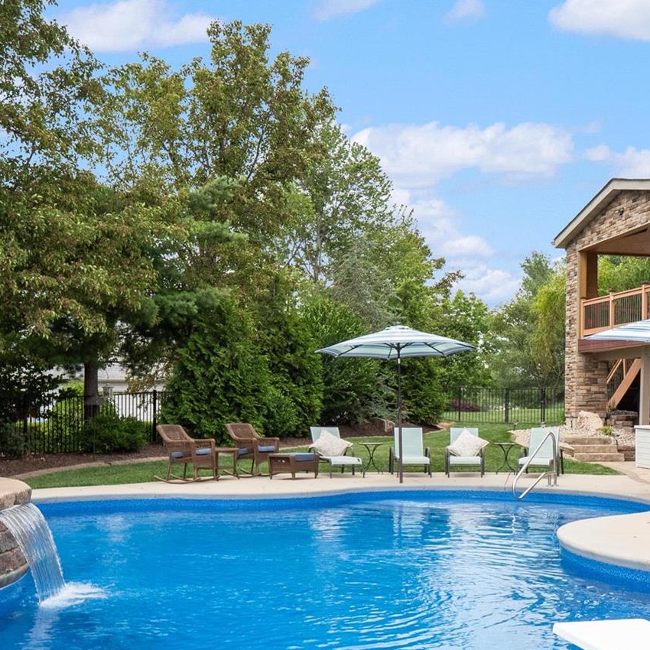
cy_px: 390
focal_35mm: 48
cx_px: 450
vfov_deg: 35.2
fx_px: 1020
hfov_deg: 34.9
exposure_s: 1/400
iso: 400
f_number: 8
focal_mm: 15
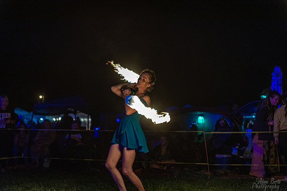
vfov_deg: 19.5
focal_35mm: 70
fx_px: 558
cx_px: 144
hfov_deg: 28.8
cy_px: 96
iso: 1600
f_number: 2.8
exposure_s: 1/100
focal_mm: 70
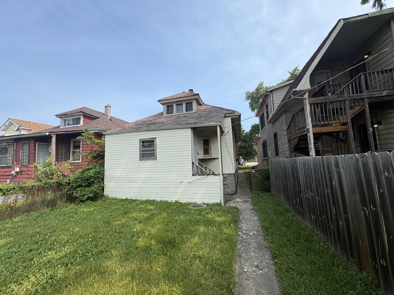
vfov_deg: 85.7
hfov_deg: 102.1
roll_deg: +2.5
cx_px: 197
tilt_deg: +6.7
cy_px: 148
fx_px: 159
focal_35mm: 14
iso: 40
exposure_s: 1/1299
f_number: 2.2
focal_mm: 2.22
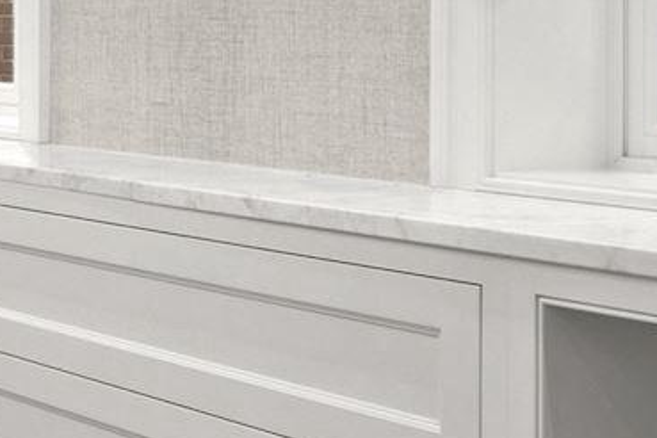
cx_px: -397
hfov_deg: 17.4
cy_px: -43
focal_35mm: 103
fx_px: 1880
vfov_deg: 13.0
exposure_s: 1/4
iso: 250
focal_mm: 13
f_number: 8
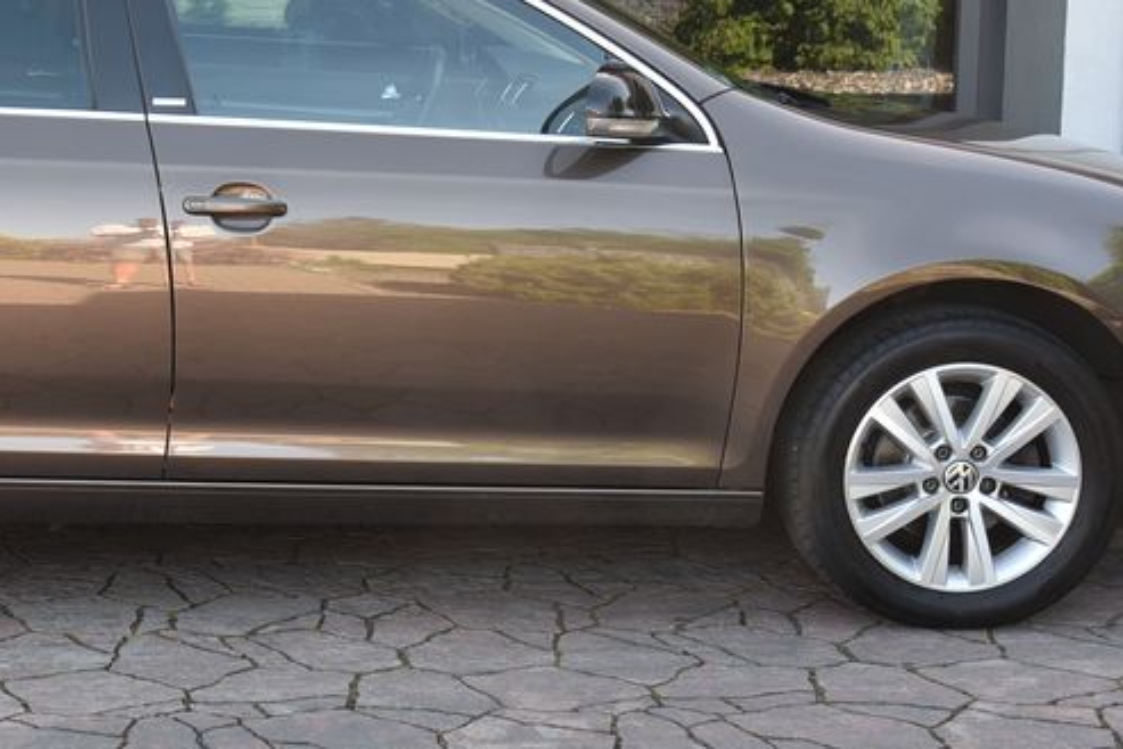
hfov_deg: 25.0
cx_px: 141
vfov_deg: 17.2
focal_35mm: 79
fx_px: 2465
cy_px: 232
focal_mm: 38
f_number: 6.3
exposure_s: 1/160
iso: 500
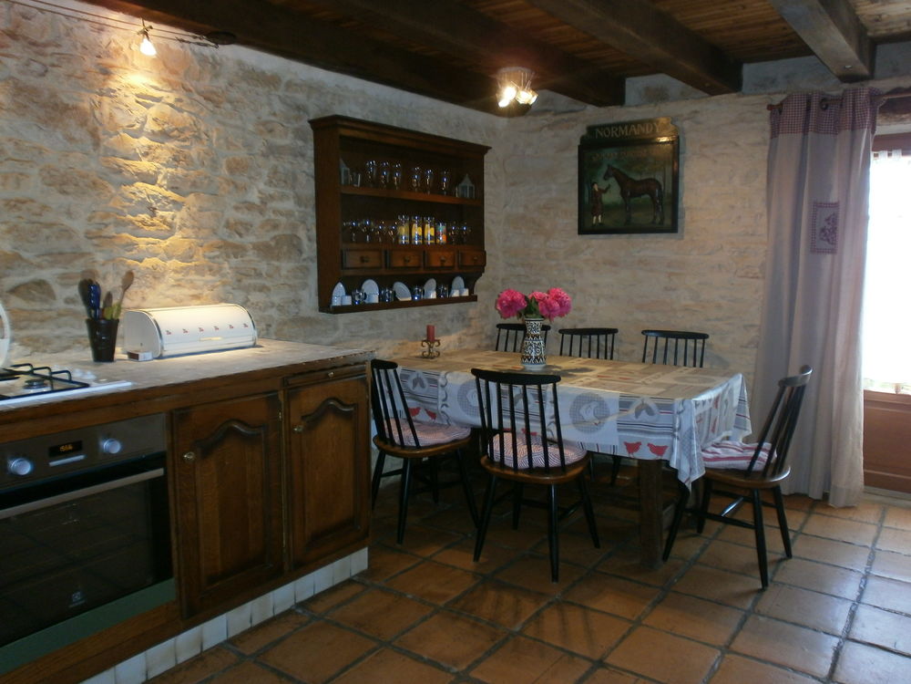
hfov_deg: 65.3
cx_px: 456
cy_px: 342
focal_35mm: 27
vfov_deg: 51.4
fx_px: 711
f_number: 2.9
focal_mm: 4.8
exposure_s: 1/30
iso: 160
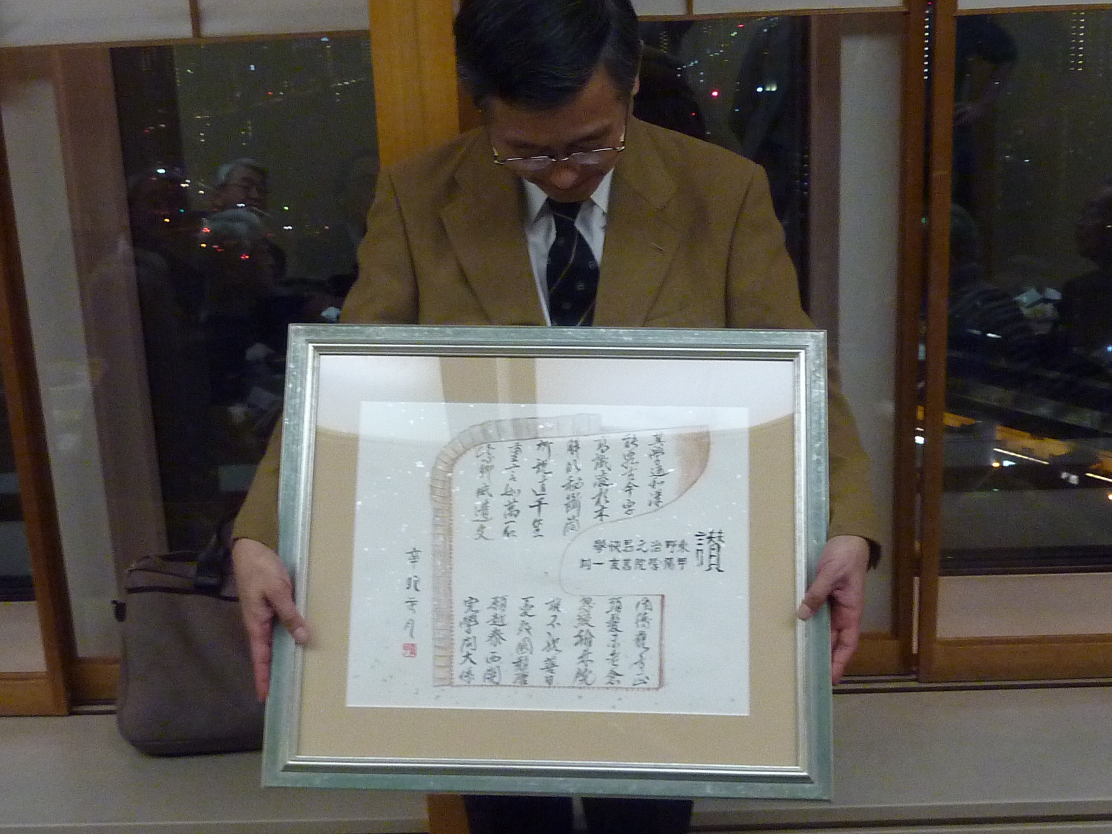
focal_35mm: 48
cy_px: 417
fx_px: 1542
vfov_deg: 30.3
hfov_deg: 39.7
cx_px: 556
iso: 320
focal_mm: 4.4
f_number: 3.3
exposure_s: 1/30
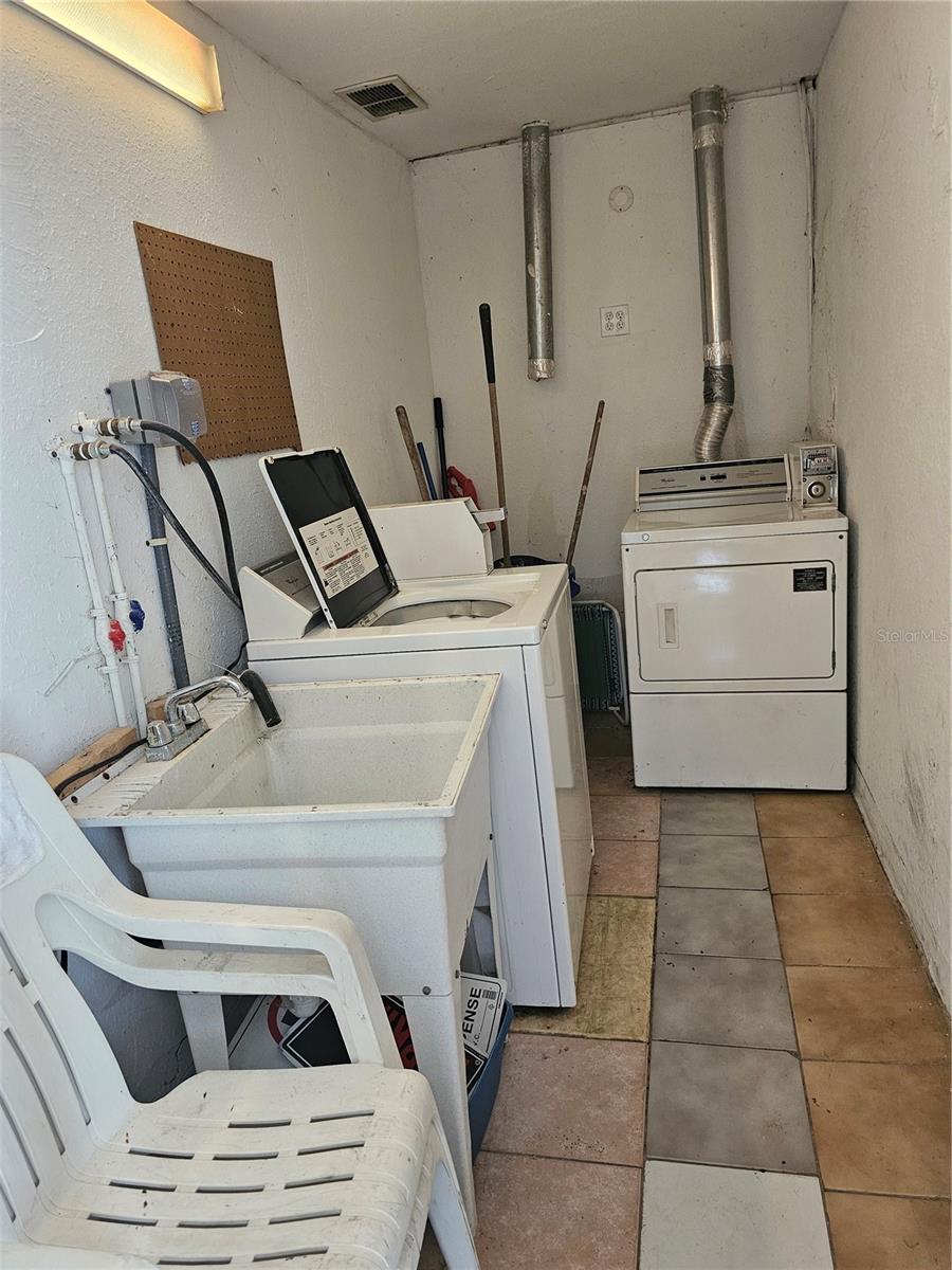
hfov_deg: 58.9
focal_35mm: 23
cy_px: 635
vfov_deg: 73.9
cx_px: 476
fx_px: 843
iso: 640
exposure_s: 1/120
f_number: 1.7
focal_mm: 6.3
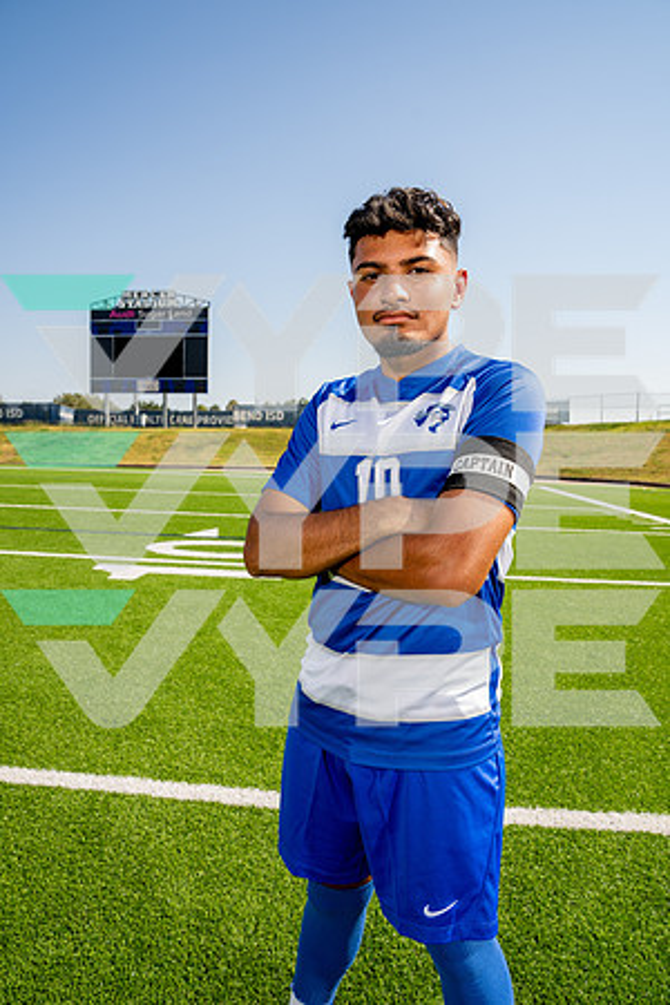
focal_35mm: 24
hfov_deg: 53.1
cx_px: 335
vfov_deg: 73.7
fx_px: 670
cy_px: 502
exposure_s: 1/125
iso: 50
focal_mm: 24
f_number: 7.1
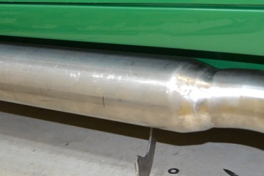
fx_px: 536
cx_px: 61
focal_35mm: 73
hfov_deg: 27.3
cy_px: 101
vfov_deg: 18.7
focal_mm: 18
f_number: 3.5
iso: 1400
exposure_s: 1/60
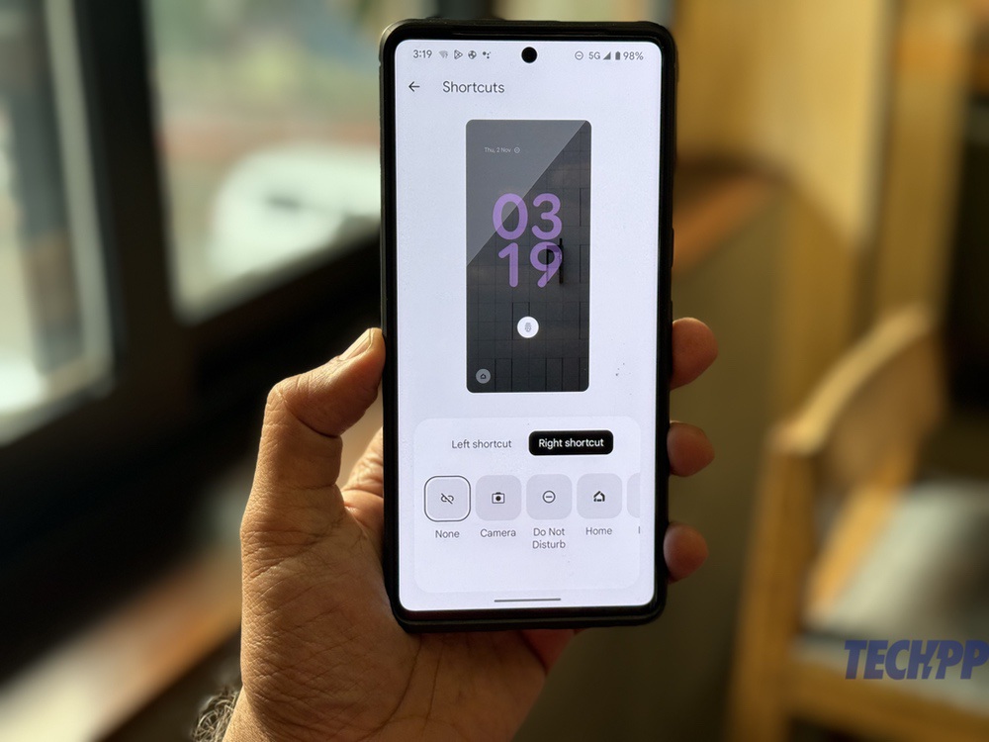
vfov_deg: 30.3
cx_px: 494
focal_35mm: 48
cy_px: 371
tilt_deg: -22.0
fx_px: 1371
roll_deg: +1.2
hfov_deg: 39.7
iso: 50
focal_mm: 6.86
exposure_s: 1/50
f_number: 1.78
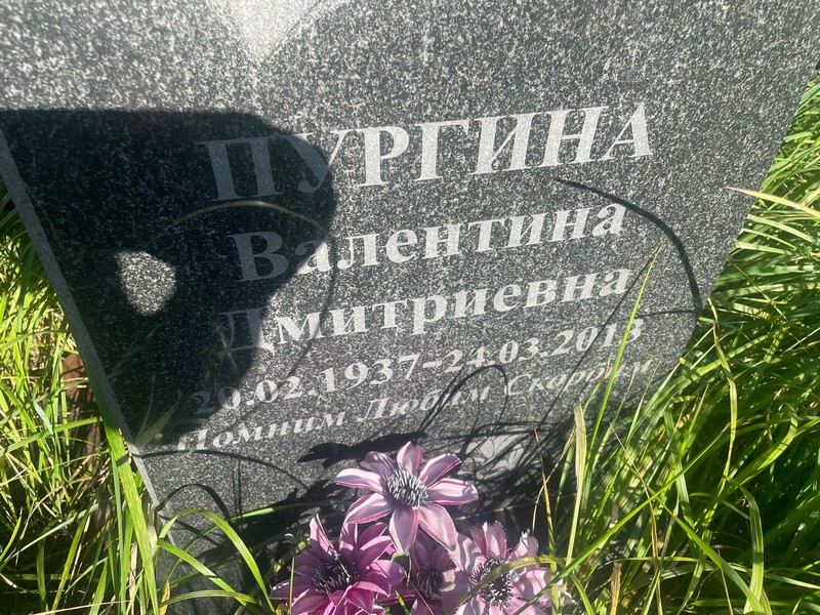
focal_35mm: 26
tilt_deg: -39.8
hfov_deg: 67.3
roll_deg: -3.0
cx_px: 410
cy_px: 308
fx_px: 616
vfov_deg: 53.1
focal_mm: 4.2
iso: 32
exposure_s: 1/1125
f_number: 1.6
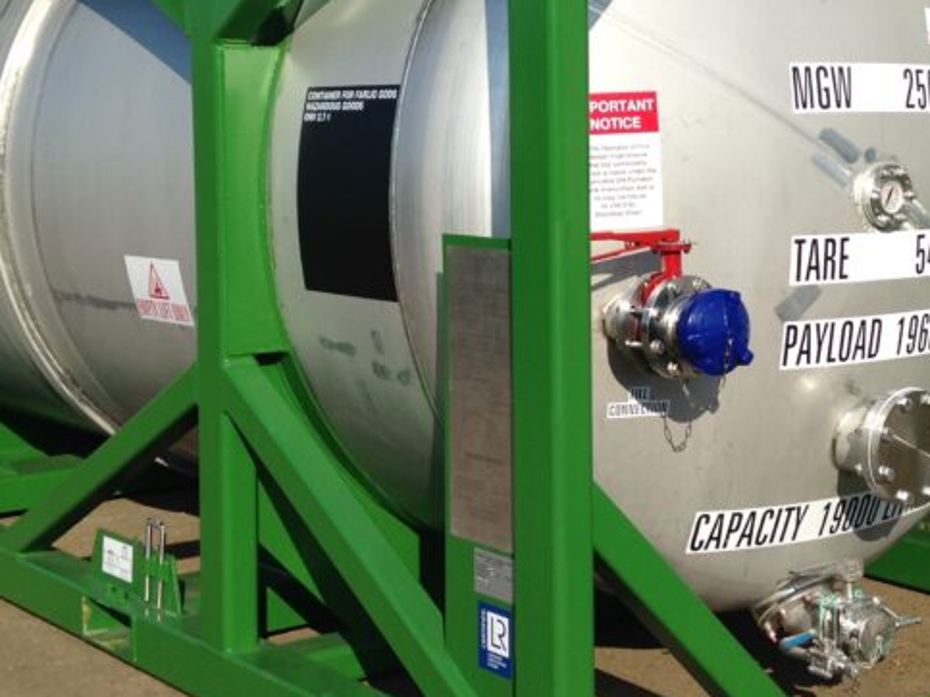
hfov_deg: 27.8
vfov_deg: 20.9
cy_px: 223
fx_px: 1880
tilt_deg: -4.7
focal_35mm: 70
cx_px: 508
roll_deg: +1.4
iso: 50
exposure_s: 1/1869
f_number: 2.4
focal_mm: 4.12
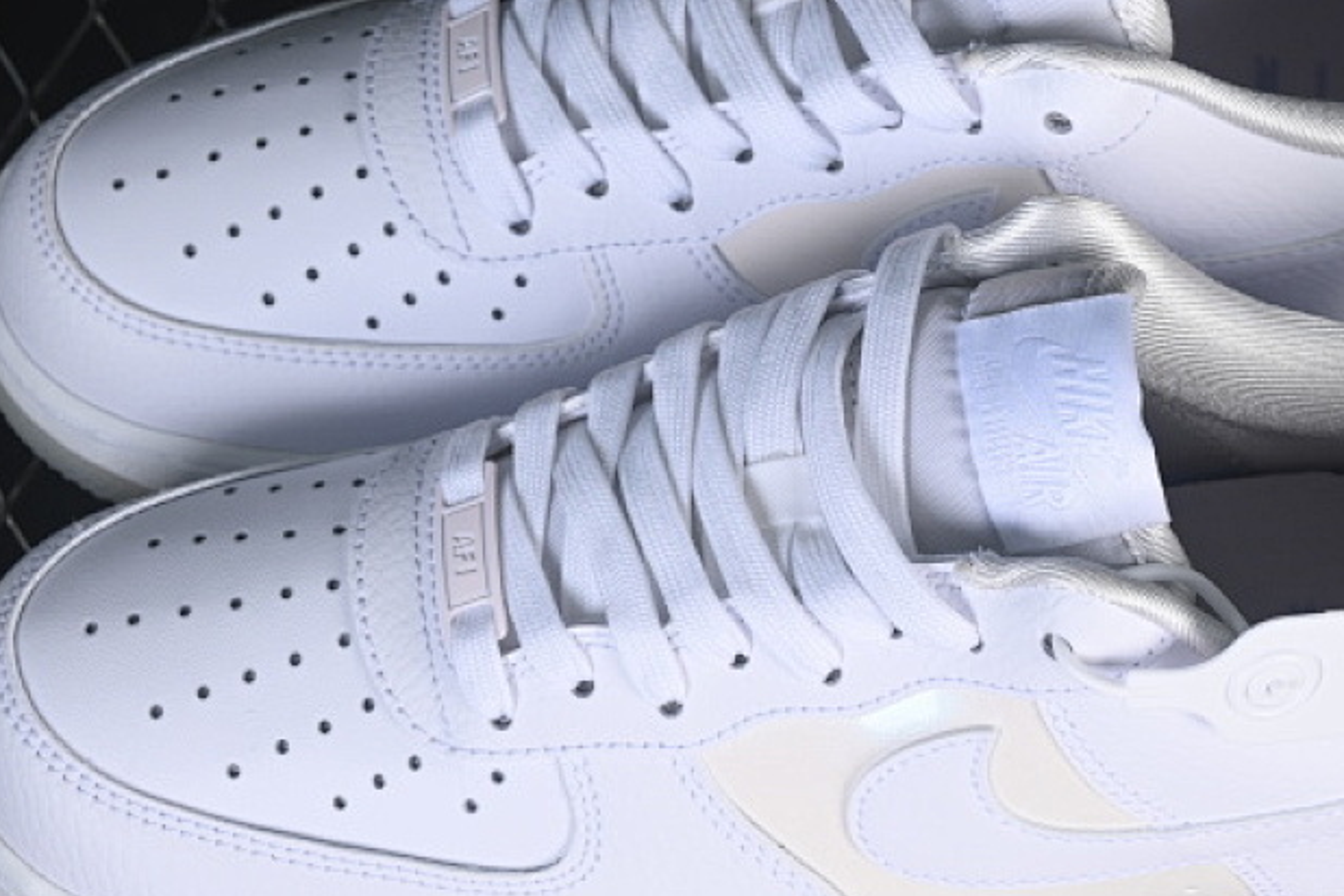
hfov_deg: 15.6
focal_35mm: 131
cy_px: 450
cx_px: 853
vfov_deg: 10.5
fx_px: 4890
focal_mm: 50
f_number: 8
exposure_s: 1/60
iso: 160
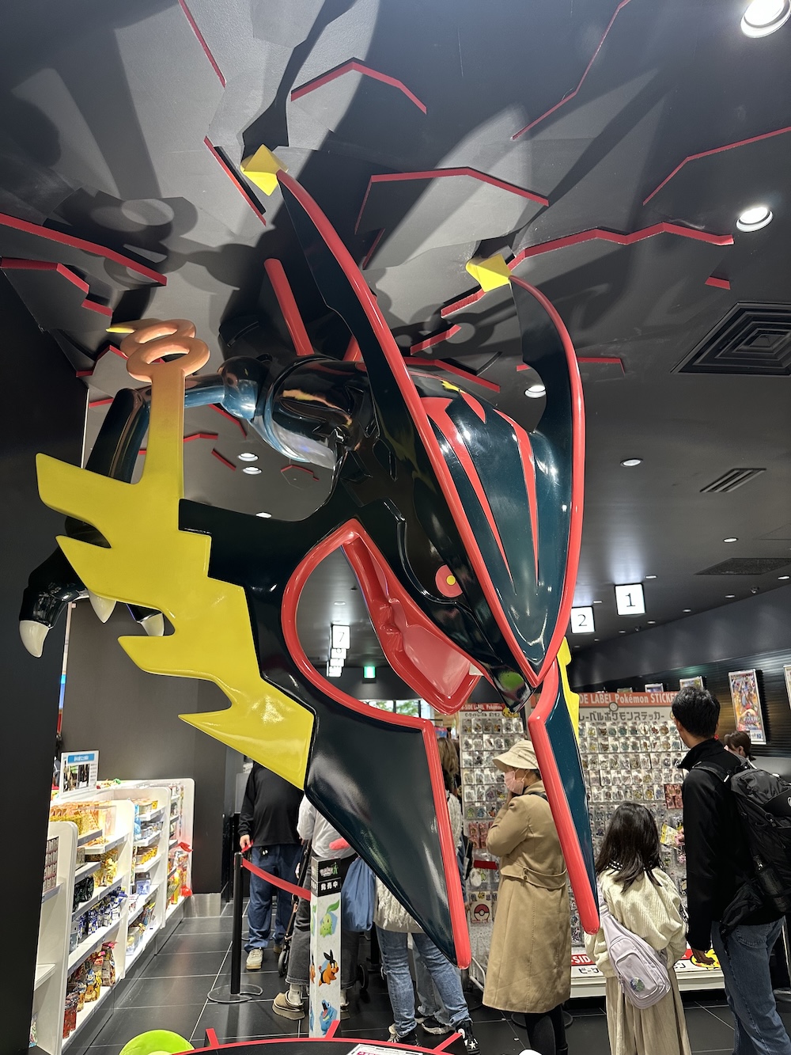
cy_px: 528
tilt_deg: +15.3
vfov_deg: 71.6
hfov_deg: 56.8
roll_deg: +1.1
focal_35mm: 24
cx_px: 396
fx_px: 731
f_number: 1.78
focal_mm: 6.86
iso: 200
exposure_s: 1/60
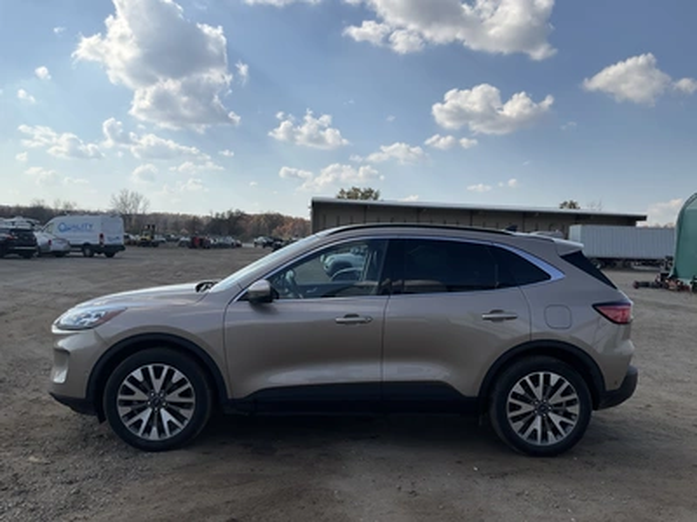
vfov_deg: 48.2
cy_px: 261
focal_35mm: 29
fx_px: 584
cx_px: 348
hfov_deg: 61.7
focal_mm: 3
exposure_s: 1/2801
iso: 25
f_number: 1.8
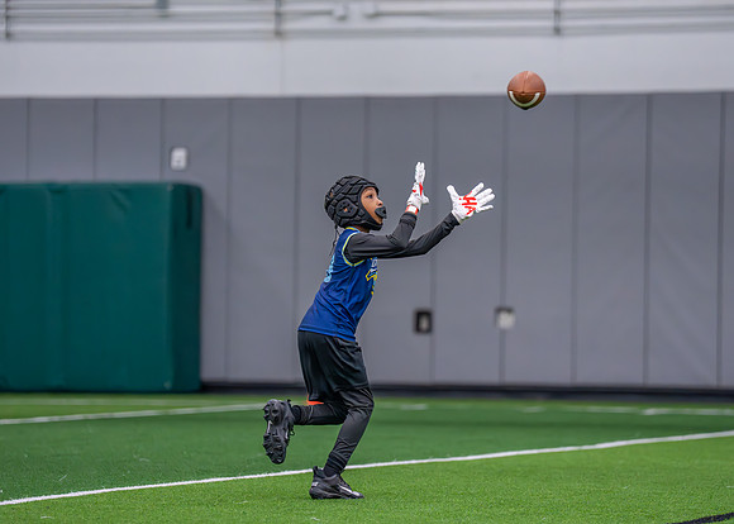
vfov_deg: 7.0
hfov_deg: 9.8
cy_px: 260
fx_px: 4276
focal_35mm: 205
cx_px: 389
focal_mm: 158
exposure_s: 1/1000
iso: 5000
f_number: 2.8
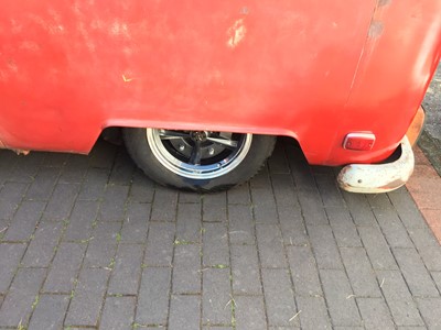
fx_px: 369
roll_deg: -8.2
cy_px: 165
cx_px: 220
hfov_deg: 61.7
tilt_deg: -38.2
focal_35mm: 29
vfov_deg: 48.2
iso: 25
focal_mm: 4.15
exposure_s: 1/50
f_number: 2.2
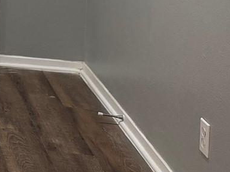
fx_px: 850
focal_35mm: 128
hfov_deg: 11.7
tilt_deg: -3.1
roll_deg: -0.6
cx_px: -373
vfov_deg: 10.8
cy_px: -145
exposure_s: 1/60
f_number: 1.78
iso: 125
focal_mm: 6.76
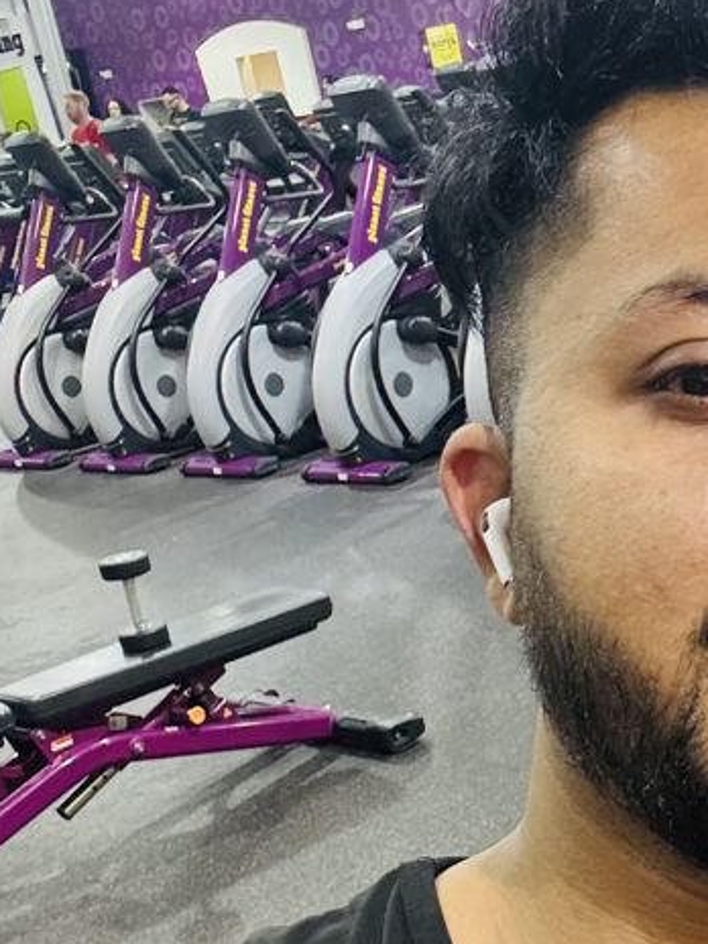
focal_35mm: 69
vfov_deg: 27.9
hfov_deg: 20.6
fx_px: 1882
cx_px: 710
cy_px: 652
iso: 250
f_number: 1.9
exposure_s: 1/40
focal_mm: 2.69
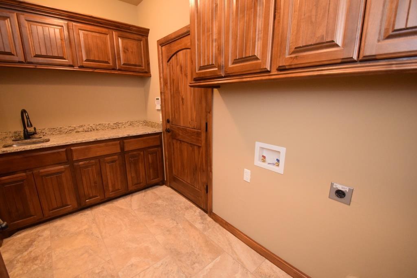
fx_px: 174
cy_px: 139
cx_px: 208
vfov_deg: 77.3
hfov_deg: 100.4
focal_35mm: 15
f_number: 4
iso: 3200
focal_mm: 10
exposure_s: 1/50
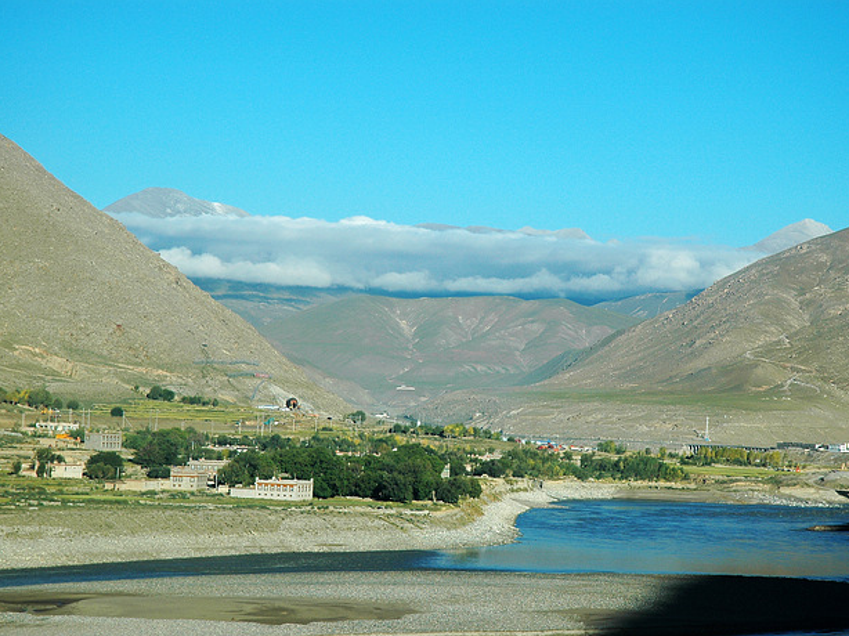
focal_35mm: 115
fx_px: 2819
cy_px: 319
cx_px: 456
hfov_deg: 17.1
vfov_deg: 12.9
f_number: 8
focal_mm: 70
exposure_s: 1/800
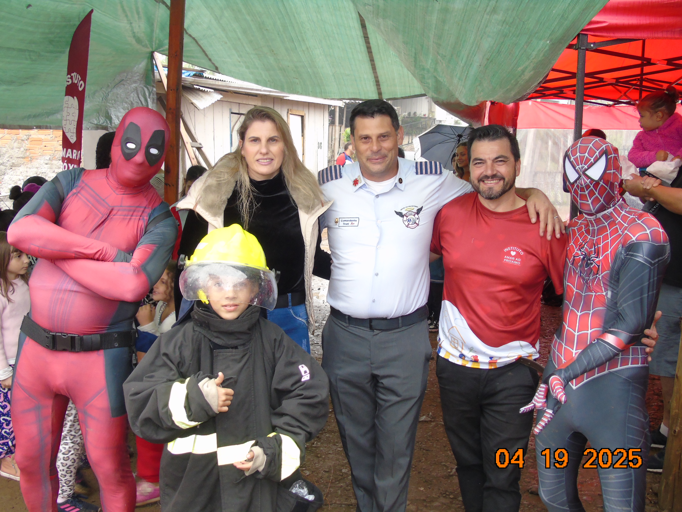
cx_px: 341
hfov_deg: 54.0
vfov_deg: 41.8
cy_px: 256
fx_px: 670
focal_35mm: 34
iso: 200
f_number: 3.8
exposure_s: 1/40
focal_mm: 6.1
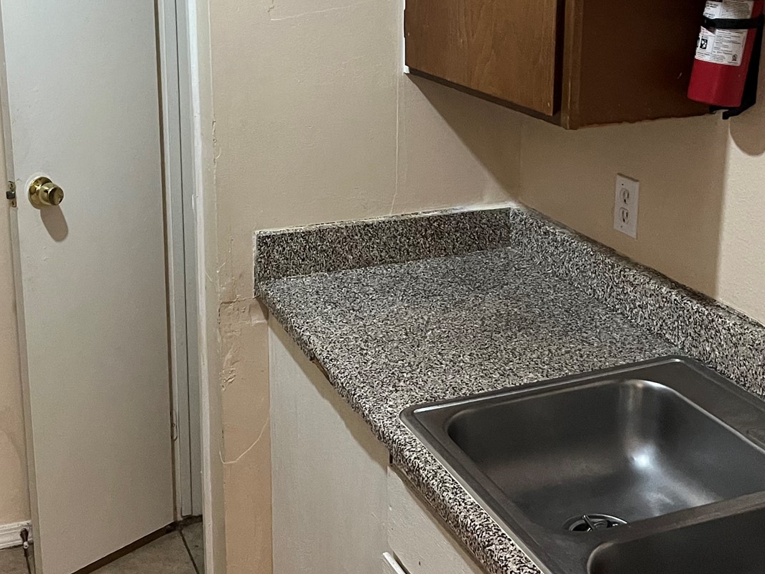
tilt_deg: -14.6
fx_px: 1105
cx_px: 286
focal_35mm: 50
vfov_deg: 28.7
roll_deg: +1.2
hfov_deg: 37.9
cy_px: 149
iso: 400
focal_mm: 5.1
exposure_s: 1/60
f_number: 1.6
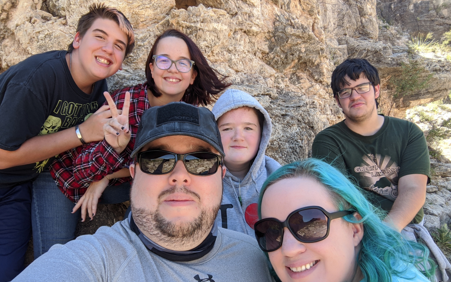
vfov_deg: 47.5
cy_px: 160
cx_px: 222
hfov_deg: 70.4
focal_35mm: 26
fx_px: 320
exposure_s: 1/267
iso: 49
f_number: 2
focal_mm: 2.51
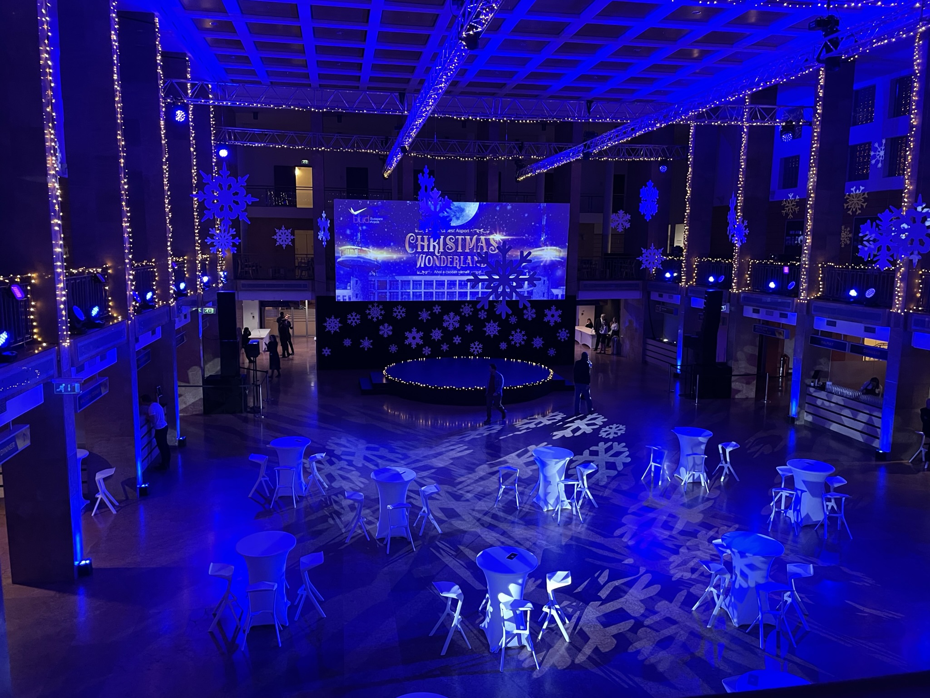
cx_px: 465
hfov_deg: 67.3
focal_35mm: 26
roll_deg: -0.4
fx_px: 699
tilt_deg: -7.6
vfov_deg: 53.1
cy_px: 349
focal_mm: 4.2
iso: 500
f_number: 1.6
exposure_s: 1/33
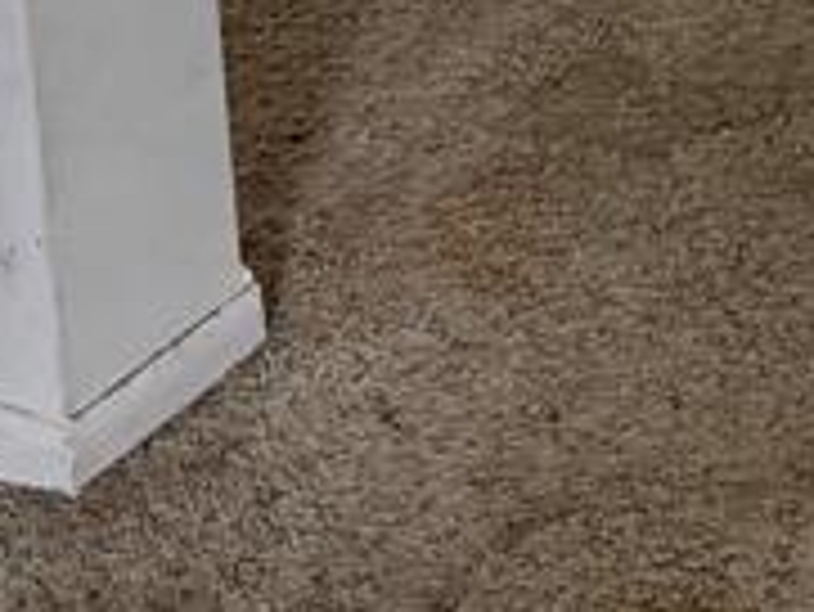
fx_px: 3200
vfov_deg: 9.3
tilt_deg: -10.2
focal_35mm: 136
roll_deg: +1.4
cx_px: 1264
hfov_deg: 13.5
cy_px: -1030
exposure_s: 1/75
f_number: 1.78
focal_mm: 6.76
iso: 200
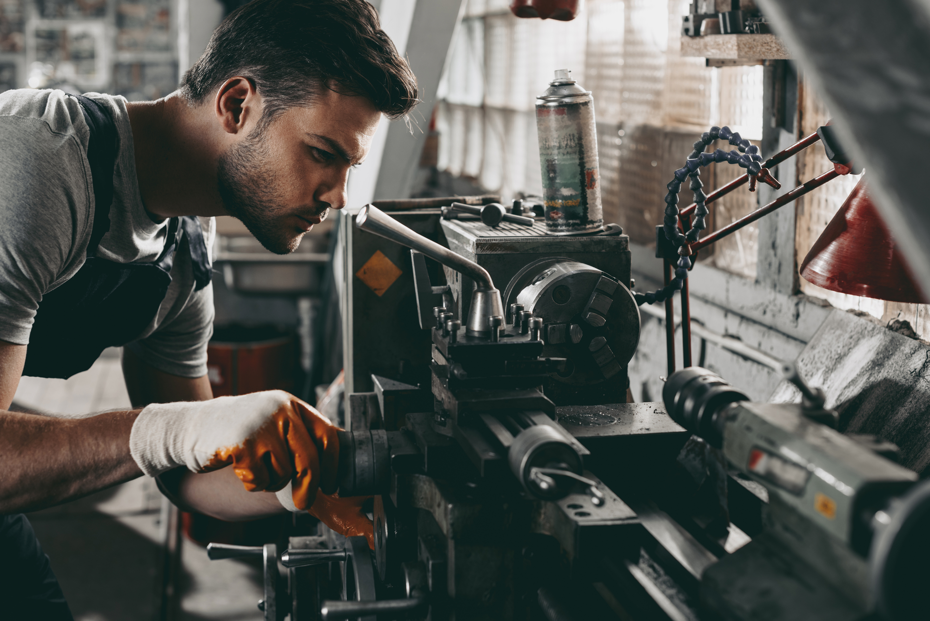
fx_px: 1292
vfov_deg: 27.0
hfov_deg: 39.6
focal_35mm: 50
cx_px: 465
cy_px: 310
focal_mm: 50
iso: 100
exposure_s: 1/125
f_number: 4
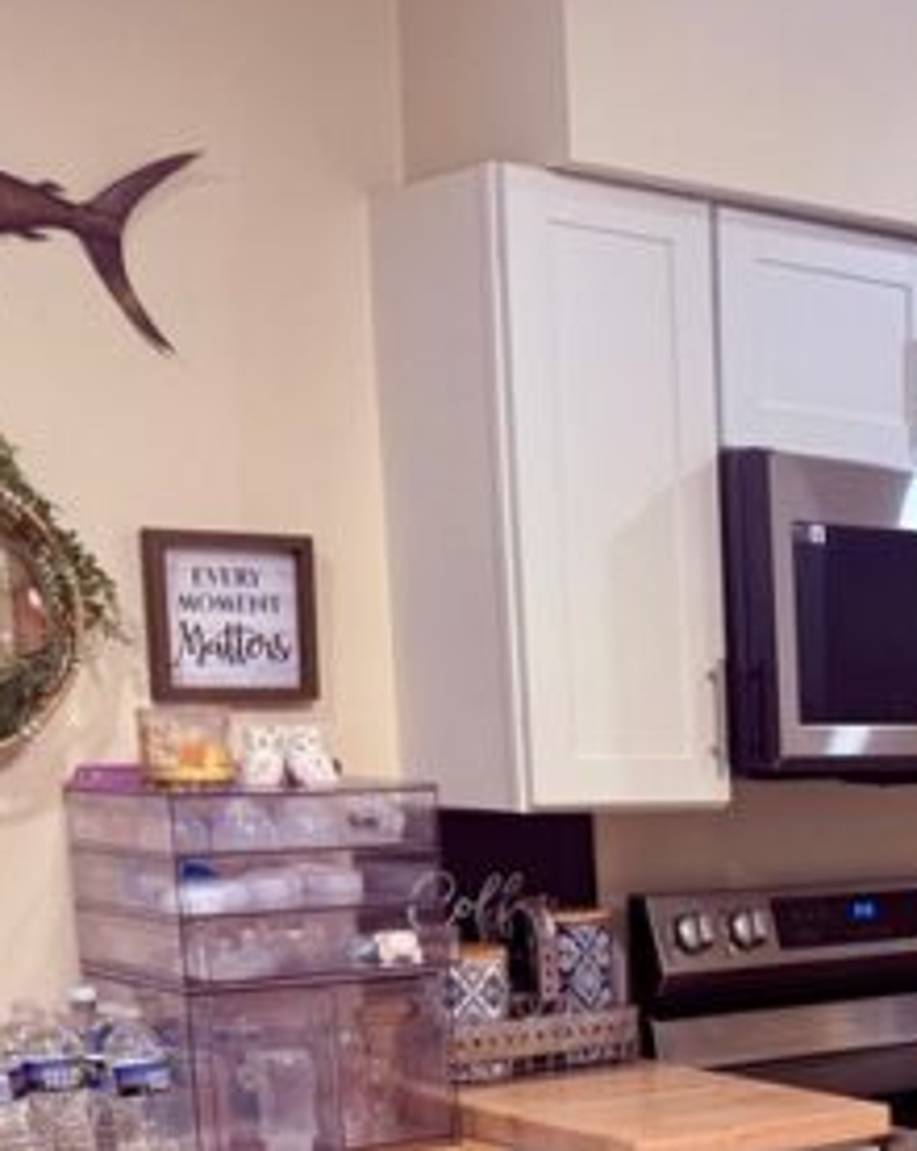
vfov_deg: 26.5
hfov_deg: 20.6
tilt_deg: -11.0
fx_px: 2312
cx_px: 1180
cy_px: 1143
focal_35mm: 68
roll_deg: +0.0
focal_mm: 6.76
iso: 125
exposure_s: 1/60
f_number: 1.78
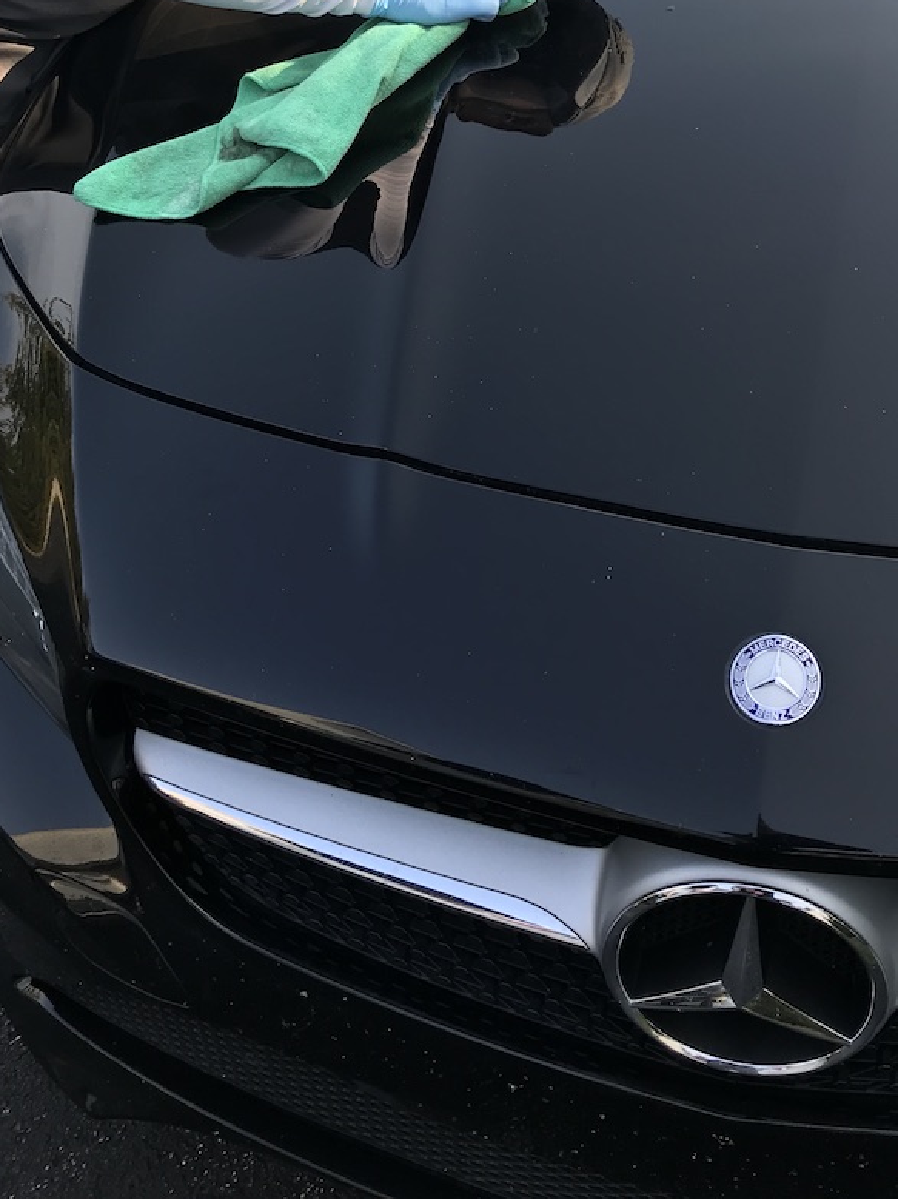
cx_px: 658
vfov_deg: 38.2
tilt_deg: -34.4
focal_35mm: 48
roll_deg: -0.4
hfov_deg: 29.8
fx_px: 1661
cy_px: 243
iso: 20
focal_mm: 3.99
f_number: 1.8
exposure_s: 1/407
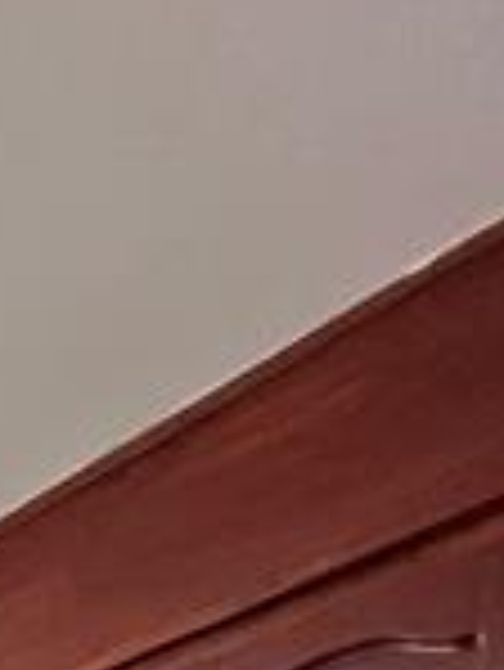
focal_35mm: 67
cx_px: -644
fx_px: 1299
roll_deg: -1.0
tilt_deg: -3.3
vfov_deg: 18.0
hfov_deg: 15.1
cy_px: 1389
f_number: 1.8
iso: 400
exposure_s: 1/60
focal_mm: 1.57
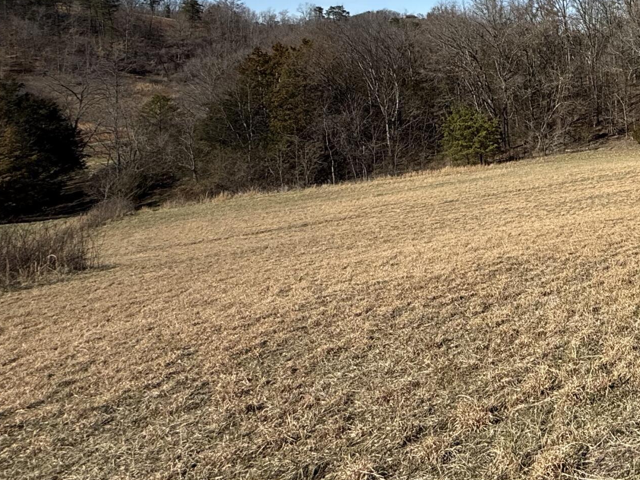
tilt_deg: +3.6
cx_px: 723
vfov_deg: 38.7
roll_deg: +1.2
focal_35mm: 33
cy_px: 15
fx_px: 610
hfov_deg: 42.1
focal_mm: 2.22
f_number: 2.2
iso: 50
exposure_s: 1/2410
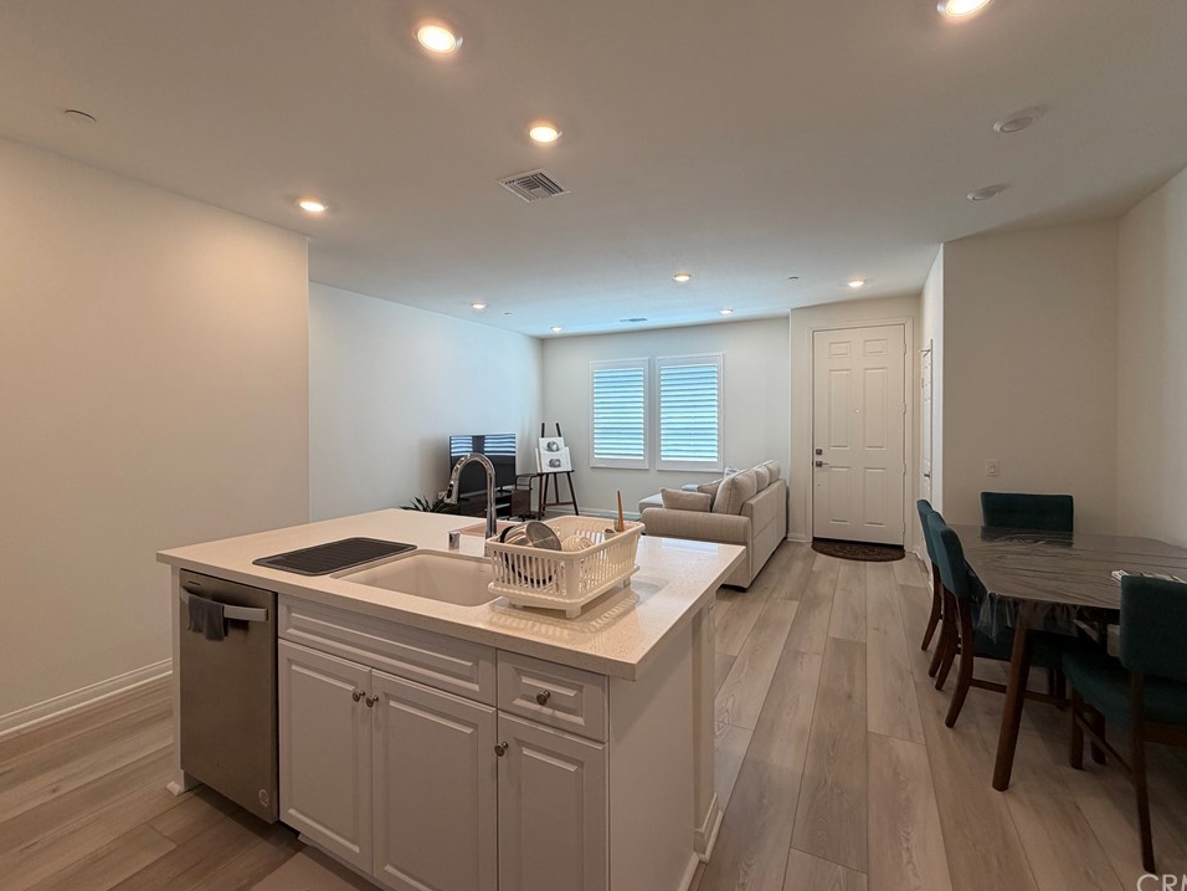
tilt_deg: +0.0
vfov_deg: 81.7
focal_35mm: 15
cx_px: 608
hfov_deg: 98.2
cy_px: 426
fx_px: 514
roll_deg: +0.7
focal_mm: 2.22
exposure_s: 1/120
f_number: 2.2
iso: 160
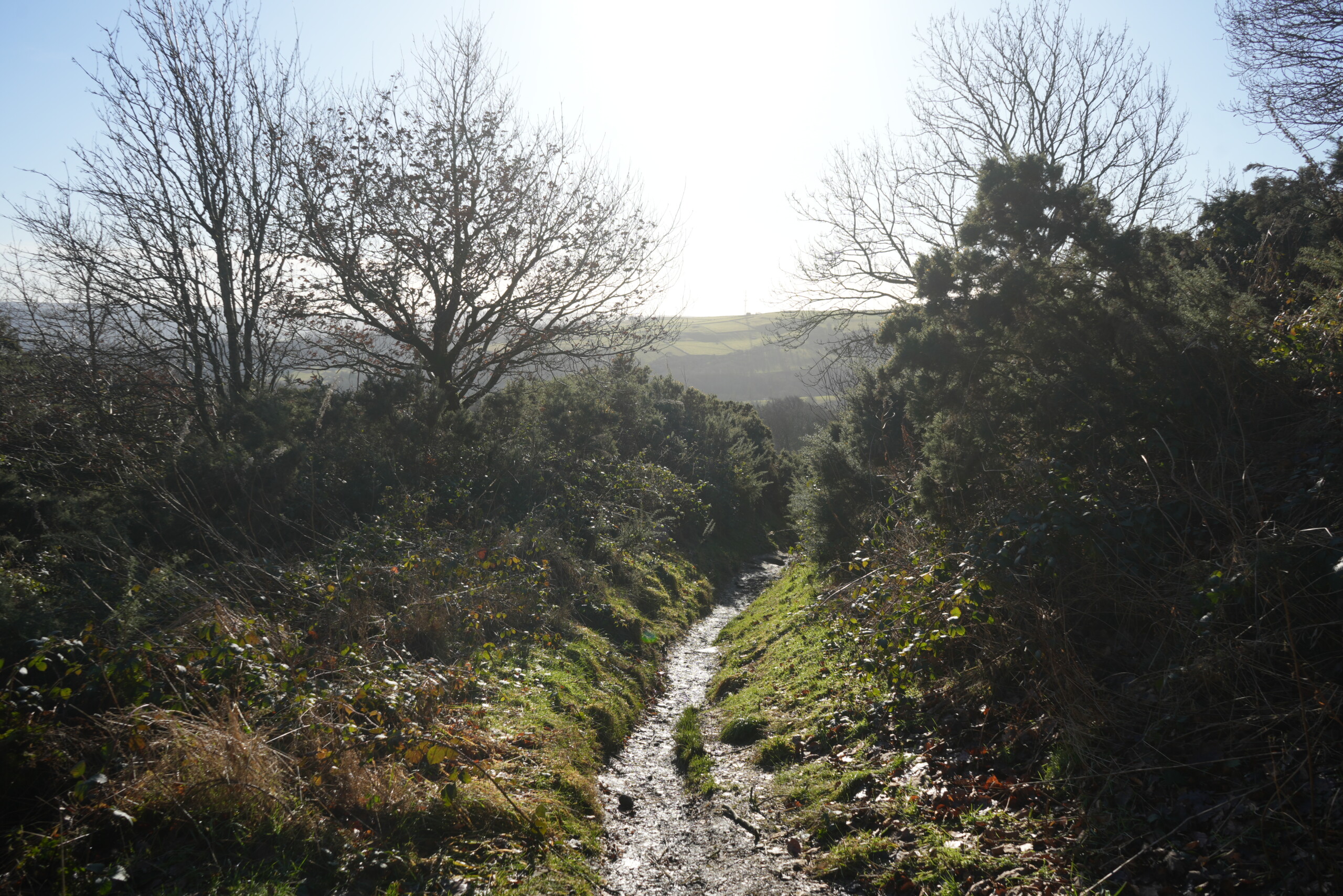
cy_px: 448
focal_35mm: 28
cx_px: 672
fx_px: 1045
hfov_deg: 65.5
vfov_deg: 46.4
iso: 100
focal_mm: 28
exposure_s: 1/250
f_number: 8
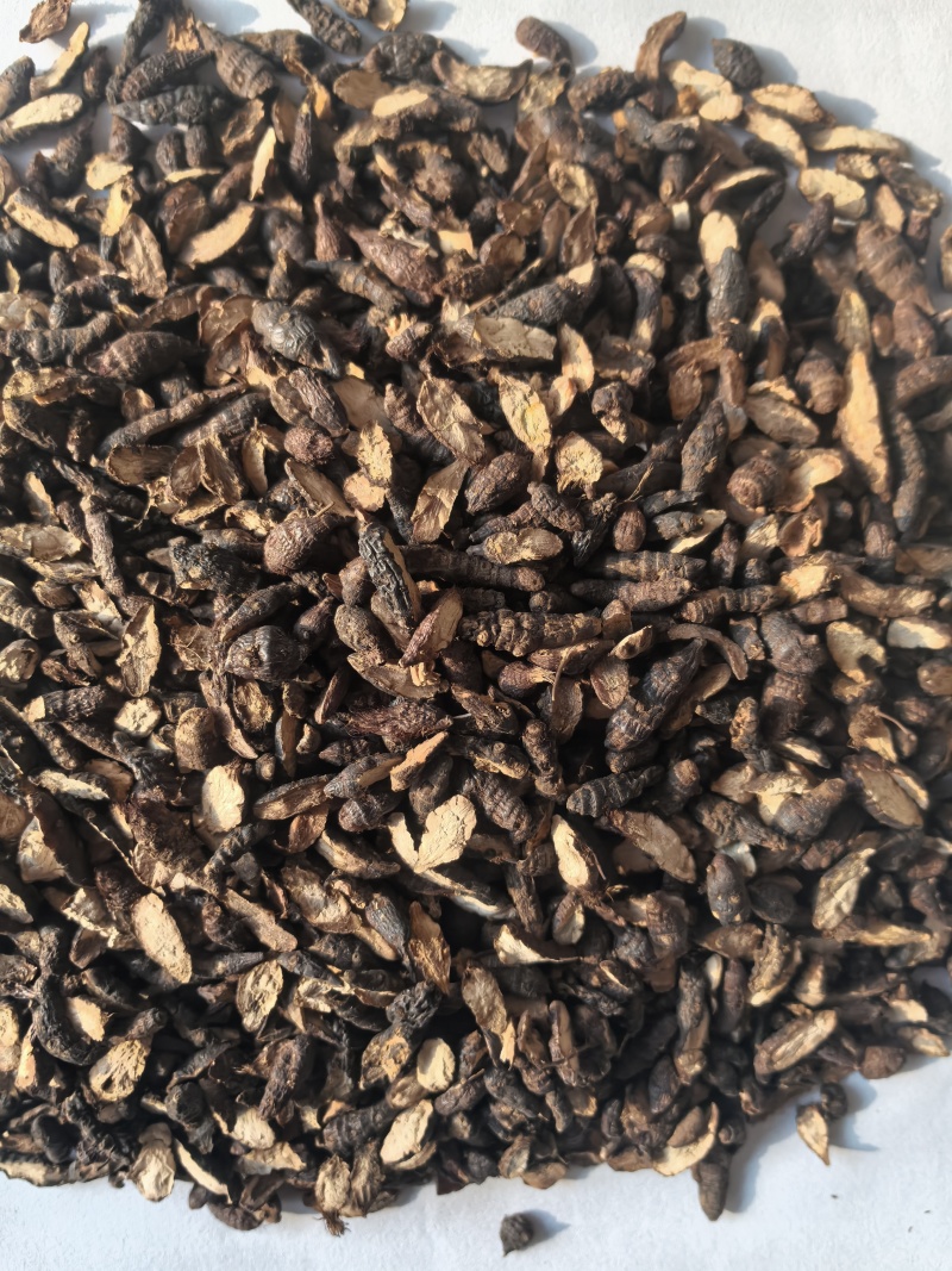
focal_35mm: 27
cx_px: 476
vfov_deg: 65.3
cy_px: 636
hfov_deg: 51.3
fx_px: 990
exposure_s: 1/217
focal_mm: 5.75
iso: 50
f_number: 2
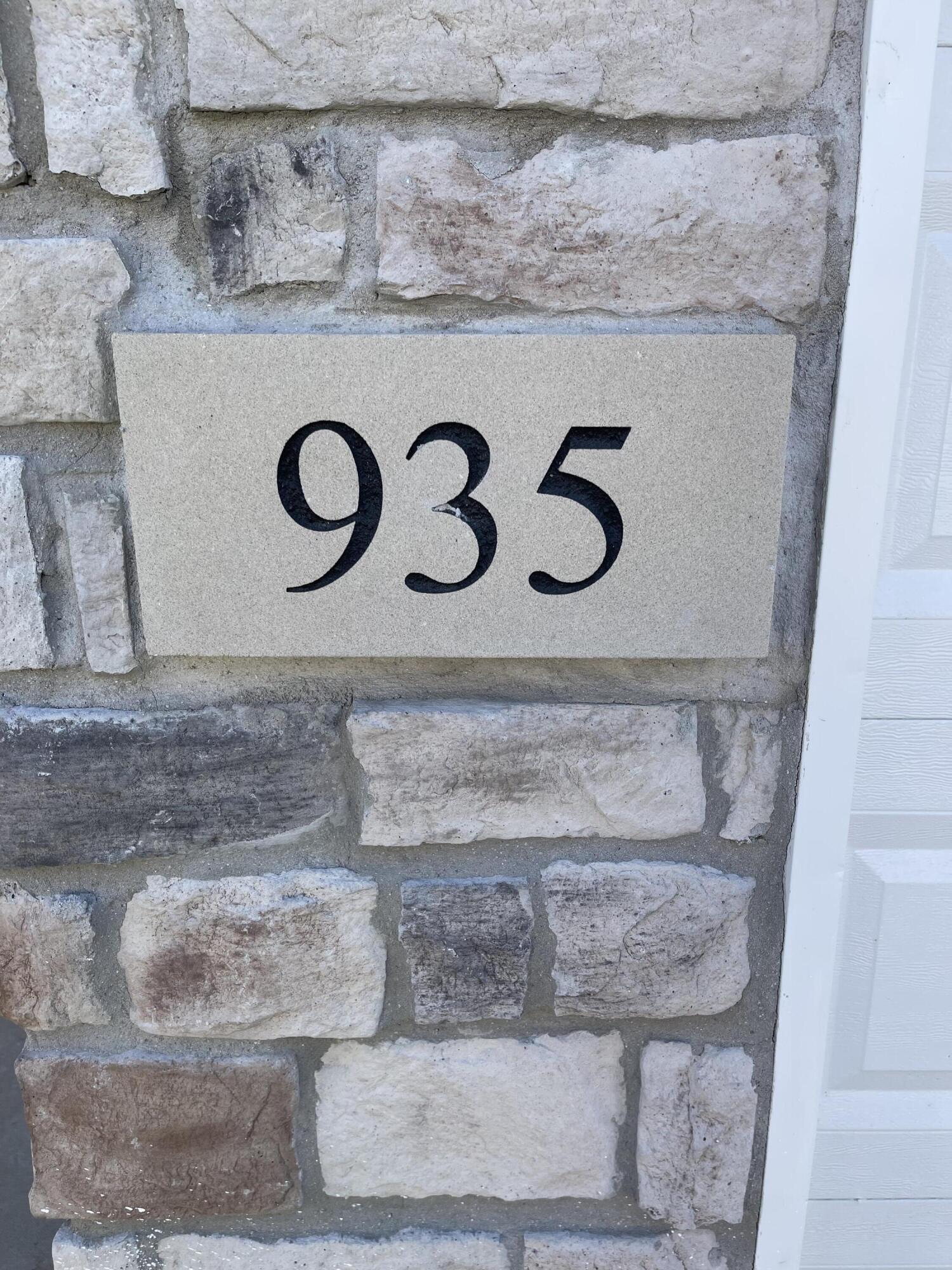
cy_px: 635
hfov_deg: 54.9
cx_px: 476
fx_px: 917
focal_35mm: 25
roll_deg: -0.5
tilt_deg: -16.5
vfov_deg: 69.4
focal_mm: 5.1
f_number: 1.6
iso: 32
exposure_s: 1/631
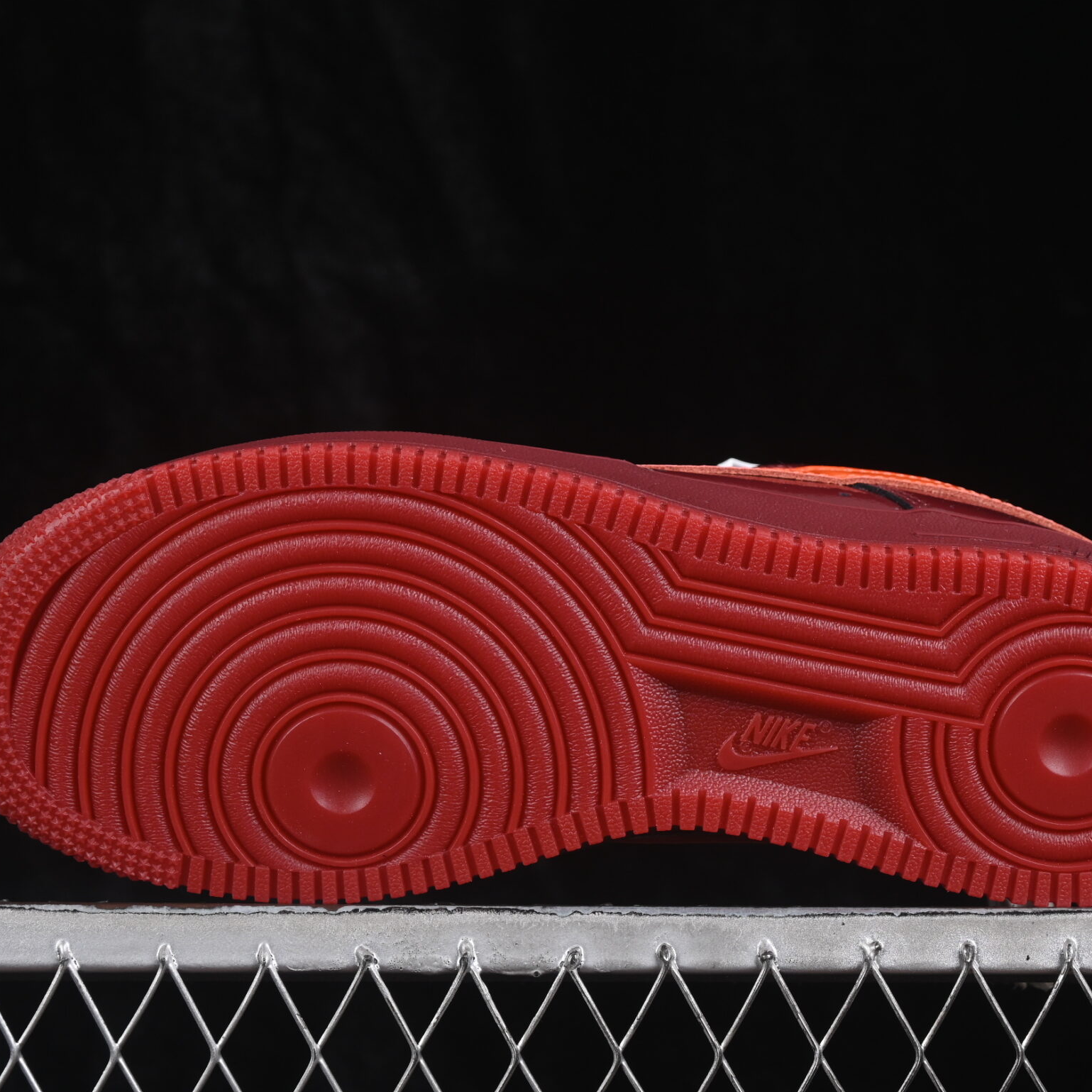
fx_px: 3783
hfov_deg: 16.4
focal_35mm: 106
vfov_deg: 16.4
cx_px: 603
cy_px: 527
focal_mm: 50
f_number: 7.1
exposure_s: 1/80
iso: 160
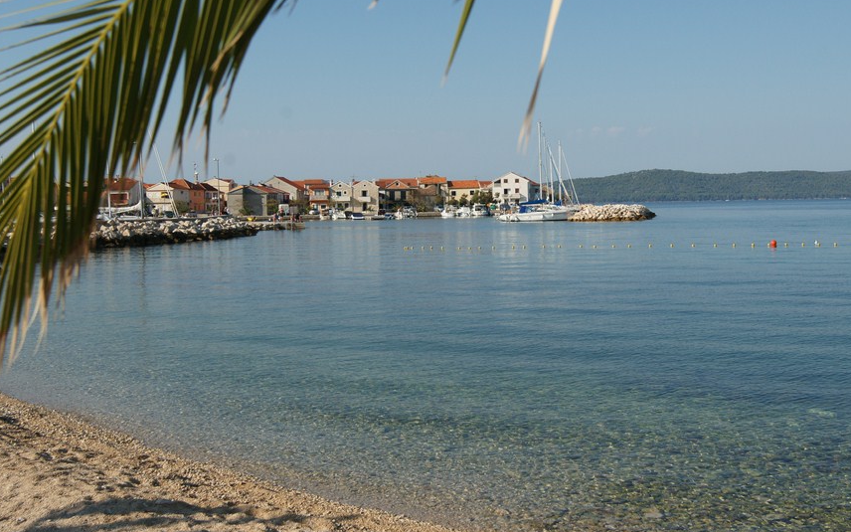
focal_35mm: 48
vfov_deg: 26.8
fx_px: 1113
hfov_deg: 41.8
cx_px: 464
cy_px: 216
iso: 200
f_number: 10
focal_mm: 35
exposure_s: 1/500
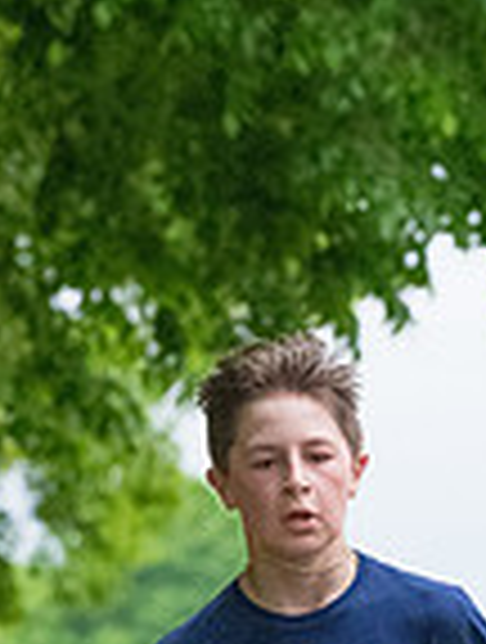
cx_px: 326
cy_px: 937
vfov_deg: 3.2
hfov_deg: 2.5
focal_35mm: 609
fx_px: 11350
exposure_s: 1/1250
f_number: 5.6
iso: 6400
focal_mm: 135
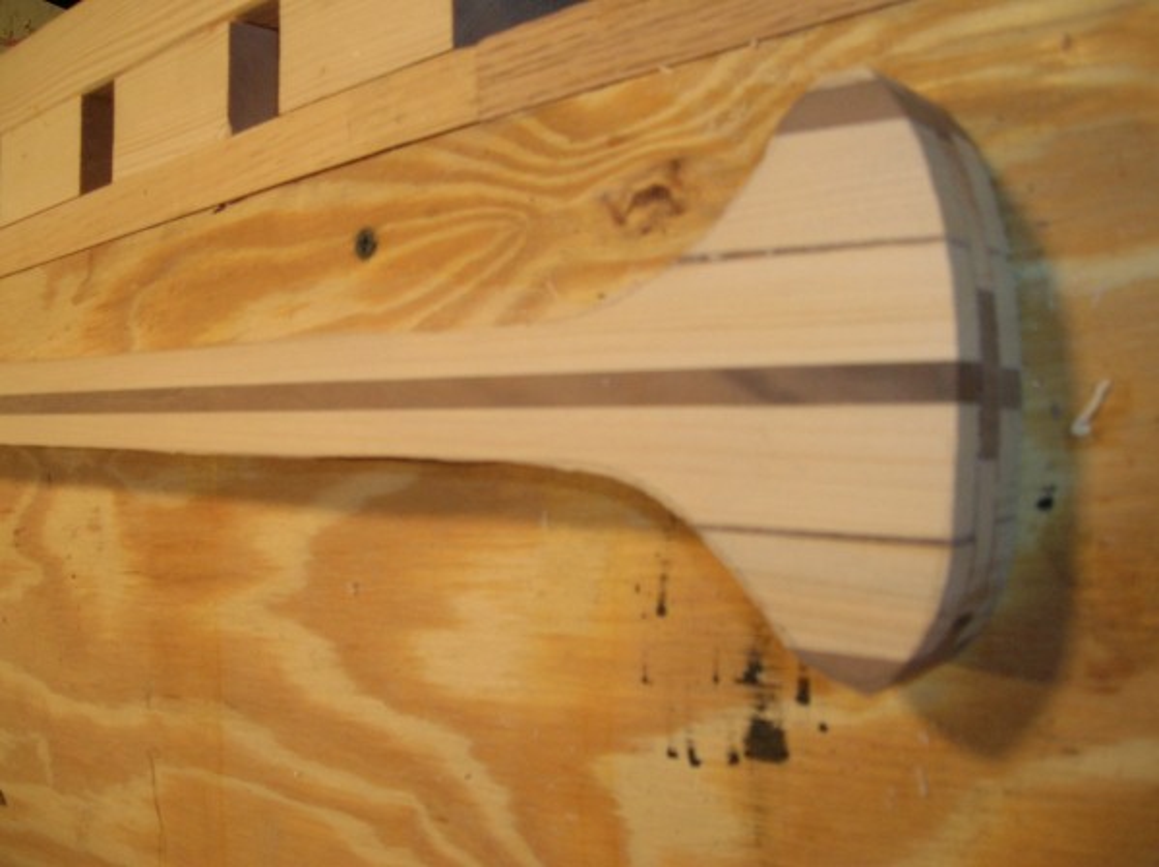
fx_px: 1137
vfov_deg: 41.7
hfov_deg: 54.0
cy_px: 434
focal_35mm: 34
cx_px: 580
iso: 123
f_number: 2.9
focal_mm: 5.7
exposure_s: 1/28.2
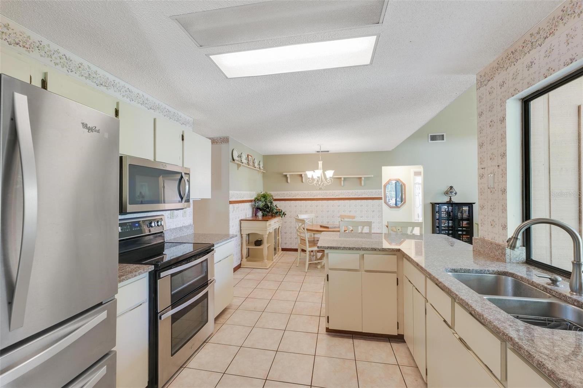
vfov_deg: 81.2
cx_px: 292
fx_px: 227
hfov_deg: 104.3
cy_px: 194
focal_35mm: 14
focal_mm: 14
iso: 400
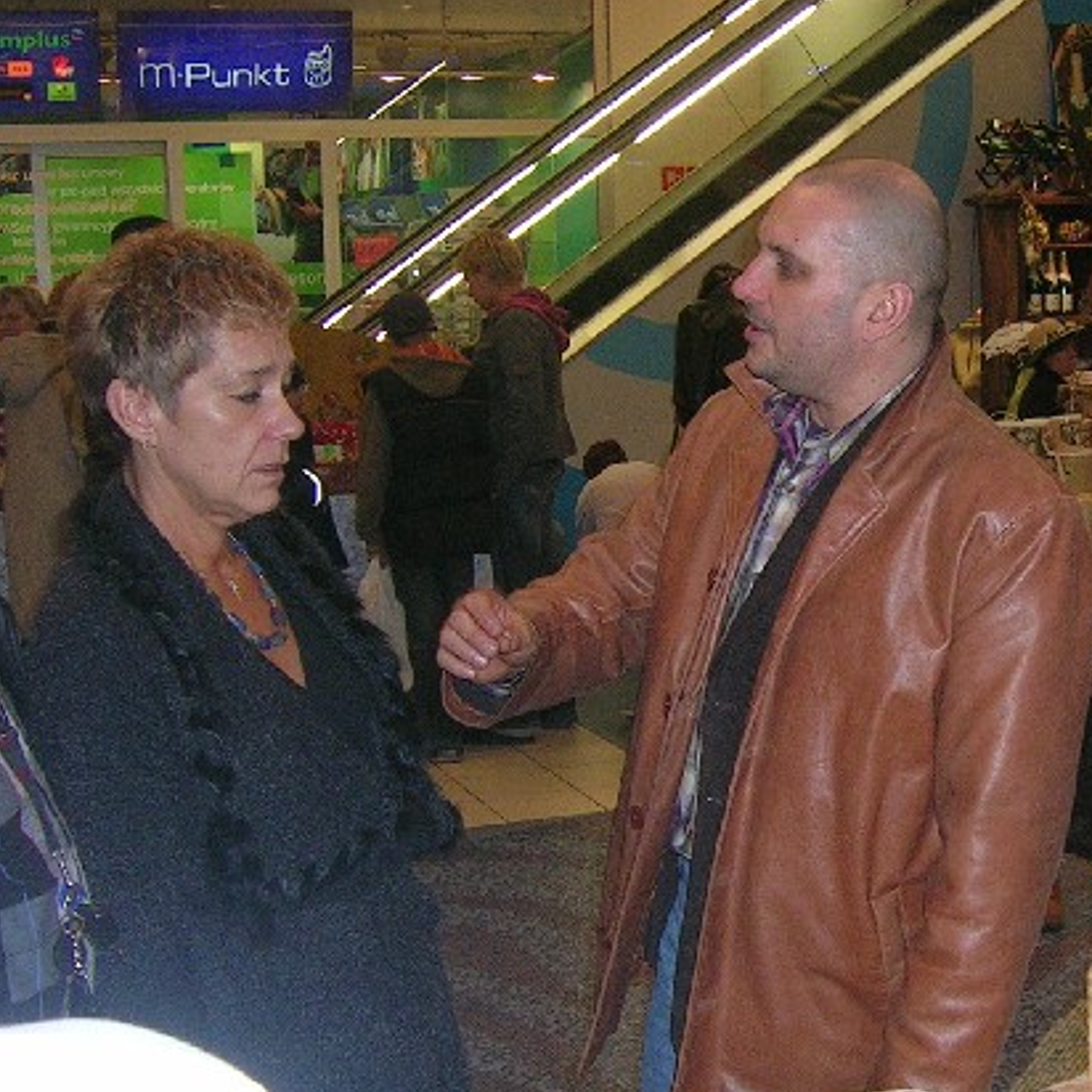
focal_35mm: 60
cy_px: 663
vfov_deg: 28.5
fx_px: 2141
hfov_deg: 27.7
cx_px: 949
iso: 109
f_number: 2.8
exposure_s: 1/60.1
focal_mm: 5.4
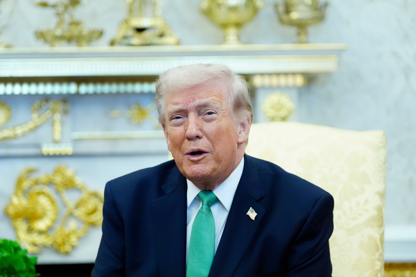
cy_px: 140
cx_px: 206
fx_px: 1468
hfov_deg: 16.1
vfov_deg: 10.8
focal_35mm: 127
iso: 5000
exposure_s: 1/400
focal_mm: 125
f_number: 2.8
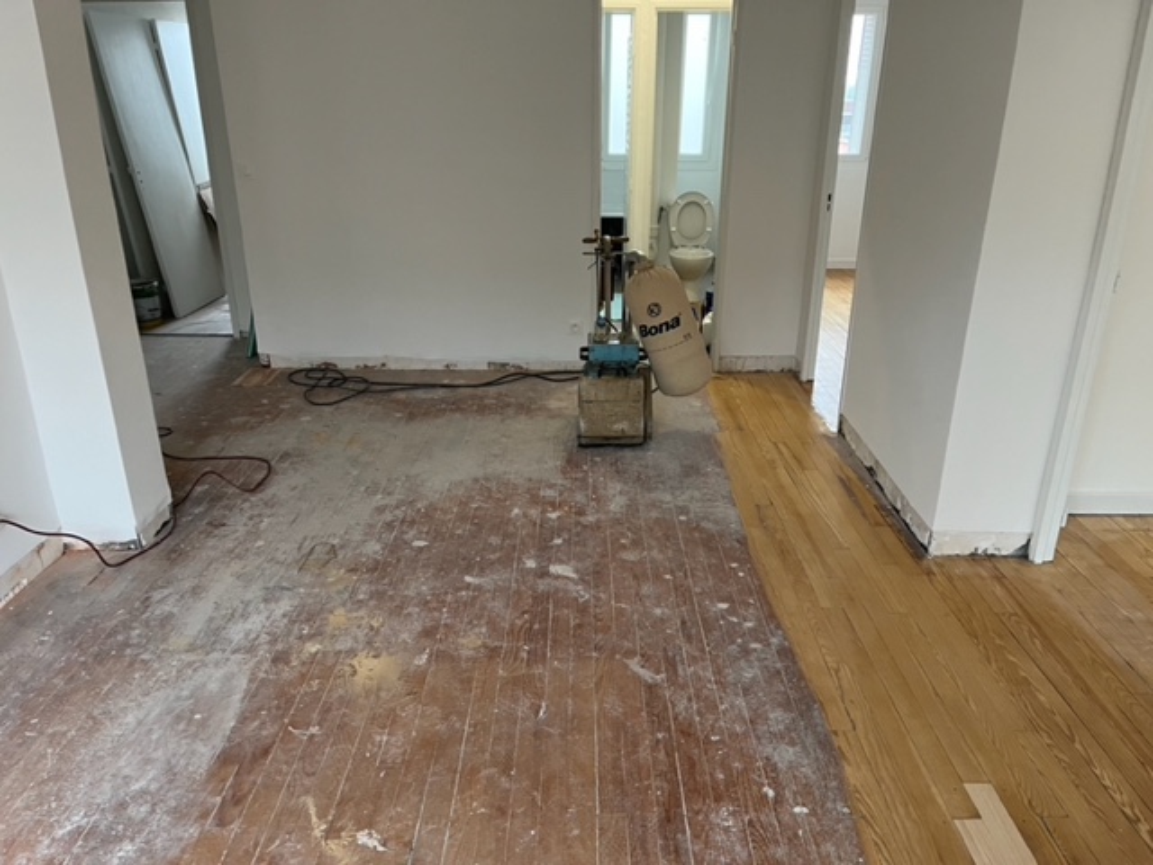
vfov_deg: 53.1
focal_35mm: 26
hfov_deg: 67.3
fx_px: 866
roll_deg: +0.8
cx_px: 576
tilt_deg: -21.1
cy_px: 432
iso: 160
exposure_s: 1/60
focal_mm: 5.1
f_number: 1.6
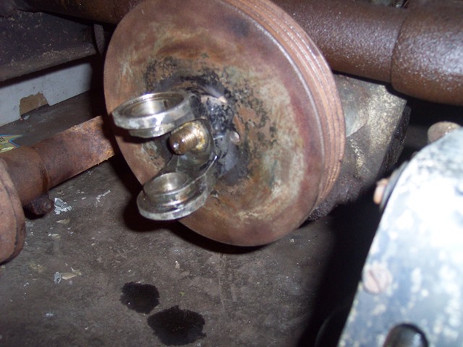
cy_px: 174
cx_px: 232
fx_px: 508
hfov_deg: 49.0
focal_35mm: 38
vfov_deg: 37.7
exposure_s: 1/30
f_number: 2.8
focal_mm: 8
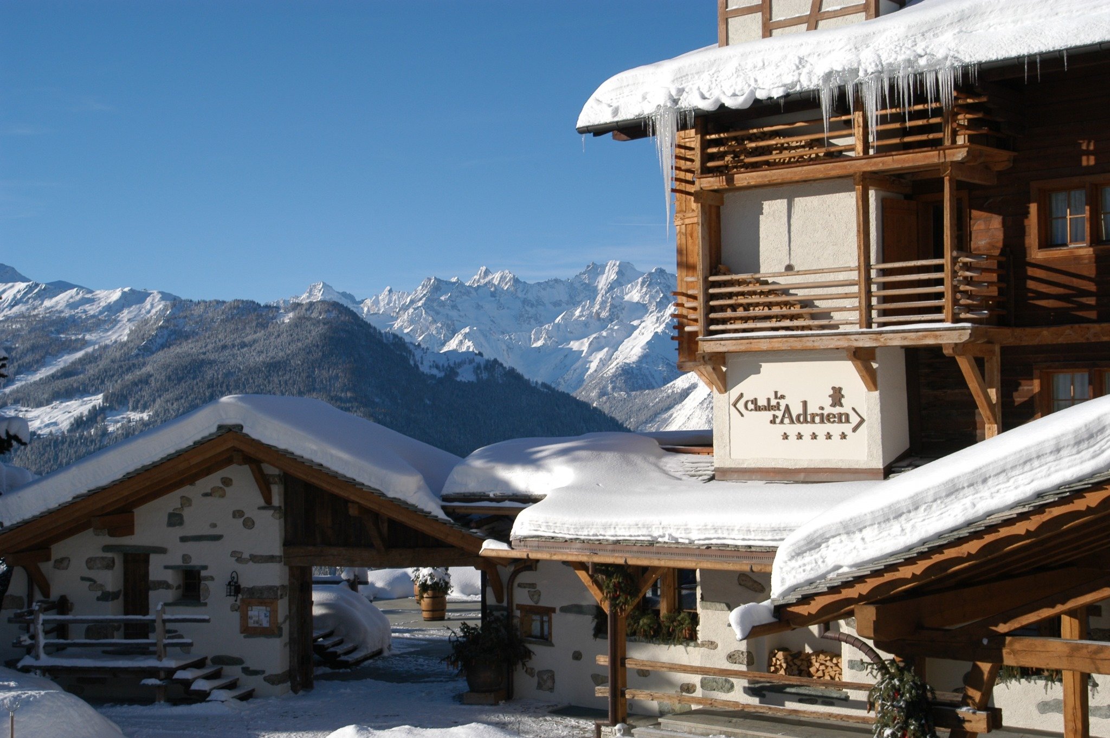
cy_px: 369
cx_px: 555
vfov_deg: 25.7
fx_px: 1617
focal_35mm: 52
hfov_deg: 37.9
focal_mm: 35
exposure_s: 1/500
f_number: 11
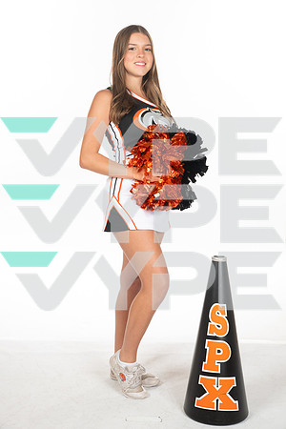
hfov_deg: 26.0
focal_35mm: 52
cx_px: 143
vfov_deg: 38.2
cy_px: 214
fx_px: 620
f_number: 8
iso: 800
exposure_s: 1/320
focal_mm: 52
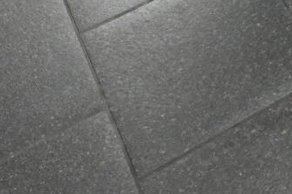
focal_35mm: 121
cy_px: -384
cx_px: 527
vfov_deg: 9.1
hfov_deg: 14.8
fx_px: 980
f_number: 2
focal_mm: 7.6
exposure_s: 1/80
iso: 800
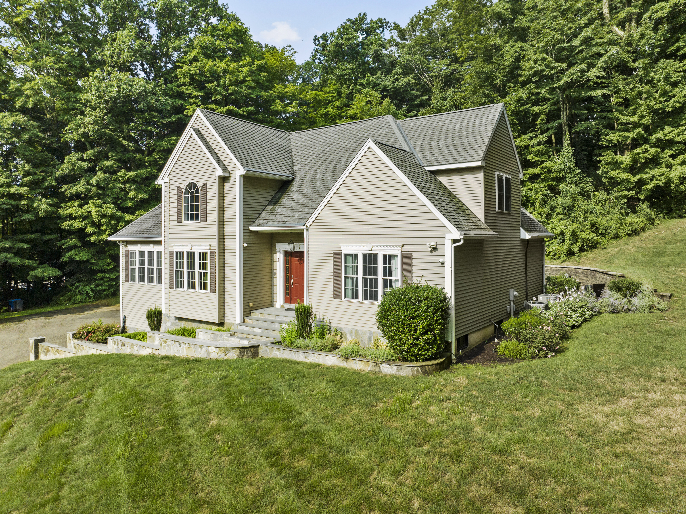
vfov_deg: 56.8
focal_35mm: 24
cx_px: 343
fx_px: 475
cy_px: 257
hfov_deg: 71.6
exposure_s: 1/500
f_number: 2.8
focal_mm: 12.29
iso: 400
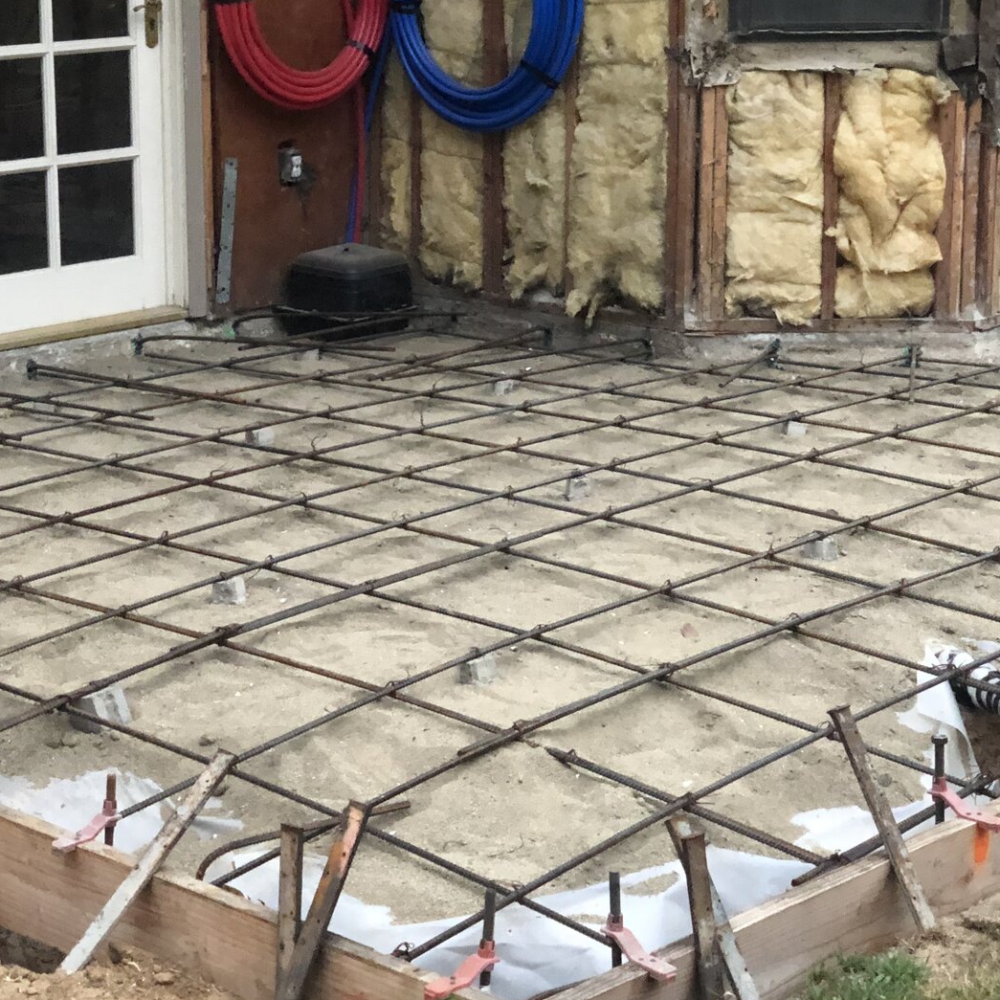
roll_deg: +1.4
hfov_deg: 19.7
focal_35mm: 88
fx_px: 2876
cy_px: 468
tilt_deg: -12.9
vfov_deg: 19.7
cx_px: 381
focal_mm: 6
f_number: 2.4
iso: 160
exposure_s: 1/11
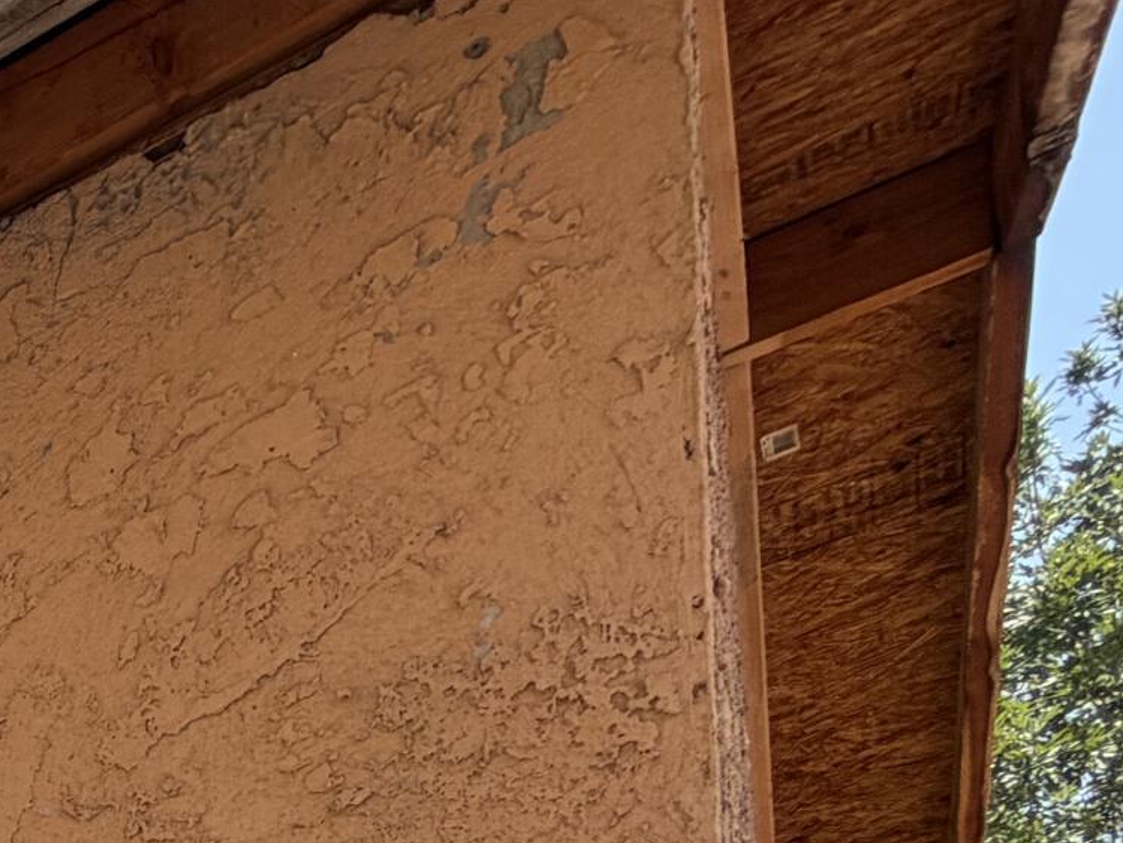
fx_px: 1817
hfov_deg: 22.0
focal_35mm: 56
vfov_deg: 18.2
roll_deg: +2.4
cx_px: -879
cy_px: 1658
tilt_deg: +1.8
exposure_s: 1/770
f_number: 2.2
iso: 40
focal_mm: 2.22
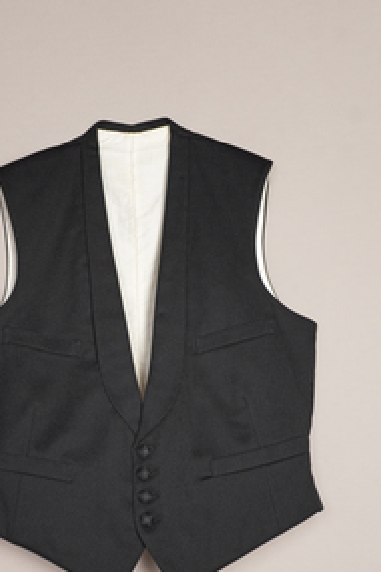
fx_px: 1033
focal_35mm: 65
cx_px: 129
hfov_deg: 20.8
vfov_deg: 30.7
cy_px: 384
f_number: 8
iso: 400
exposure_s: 1/20
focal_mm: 32
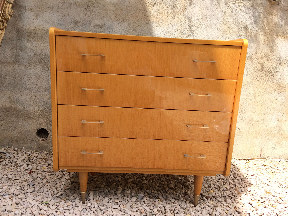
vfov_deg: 48.2
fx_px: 241
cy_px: 108
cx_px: 144
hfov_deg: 61.7
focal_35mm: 29
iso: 32
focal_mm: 4.15
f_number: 2.2
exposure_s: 1/838
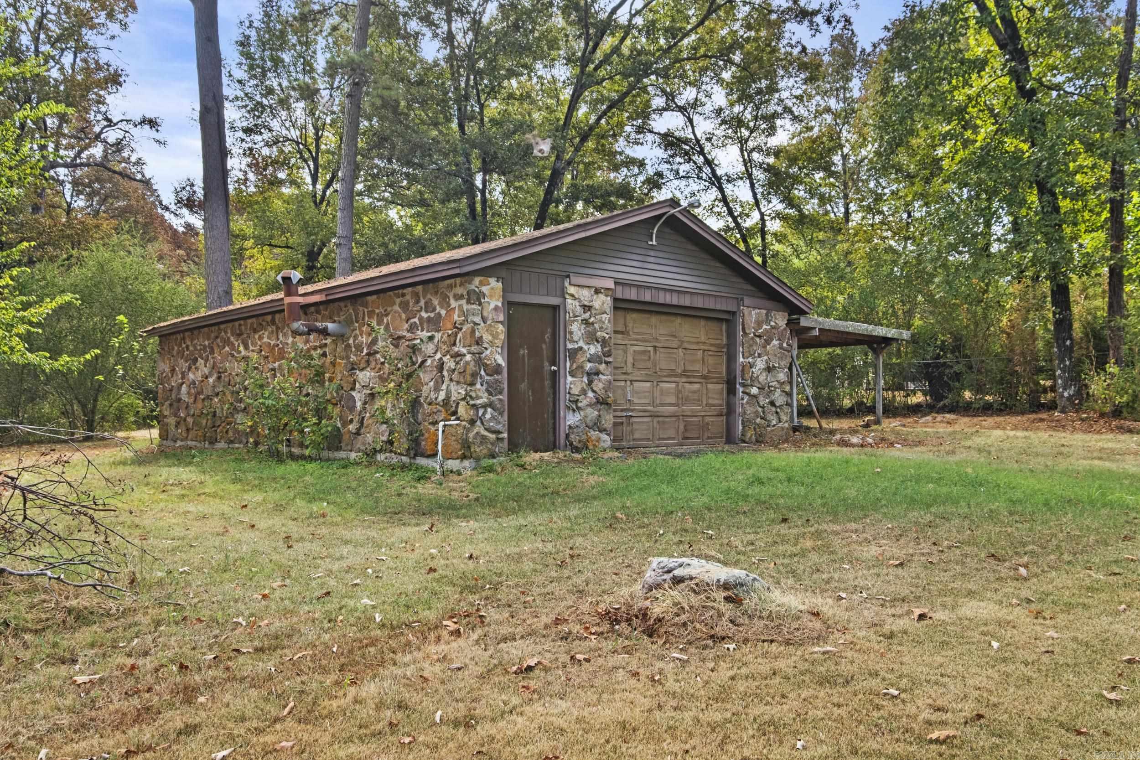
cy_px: 380
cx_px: 570
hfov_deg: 69.4
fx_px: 823
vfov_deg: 49.6
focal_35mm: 26
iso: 200
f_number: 8
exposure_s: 1/30
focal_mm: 17.4
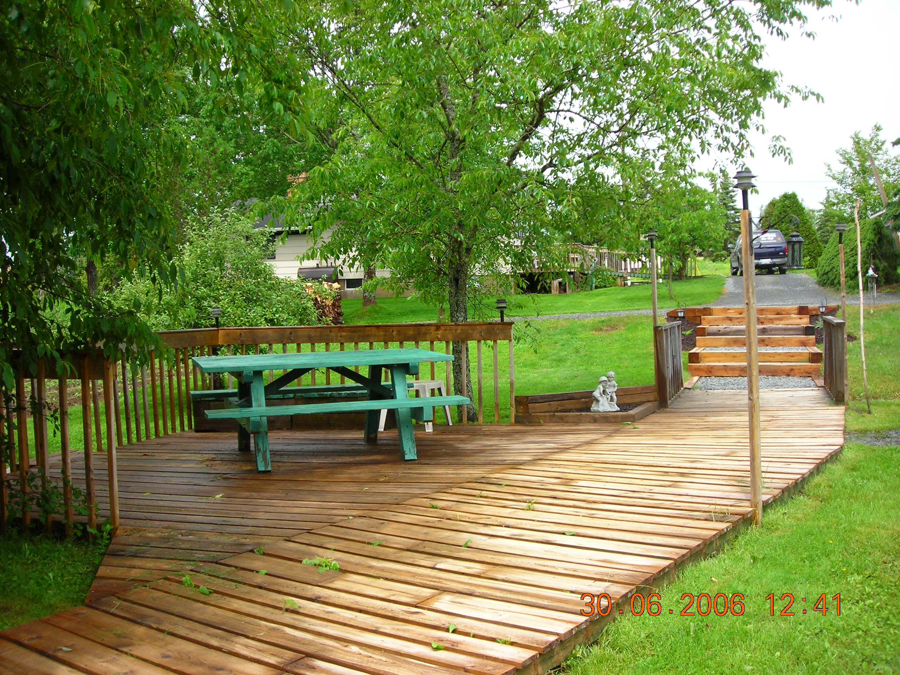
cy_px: 338
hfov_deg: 49.0
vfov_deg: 37.7
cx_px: 450
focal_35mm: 38
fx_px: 988
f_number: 3.2
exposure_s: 1/282
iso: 50
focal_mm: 6.3
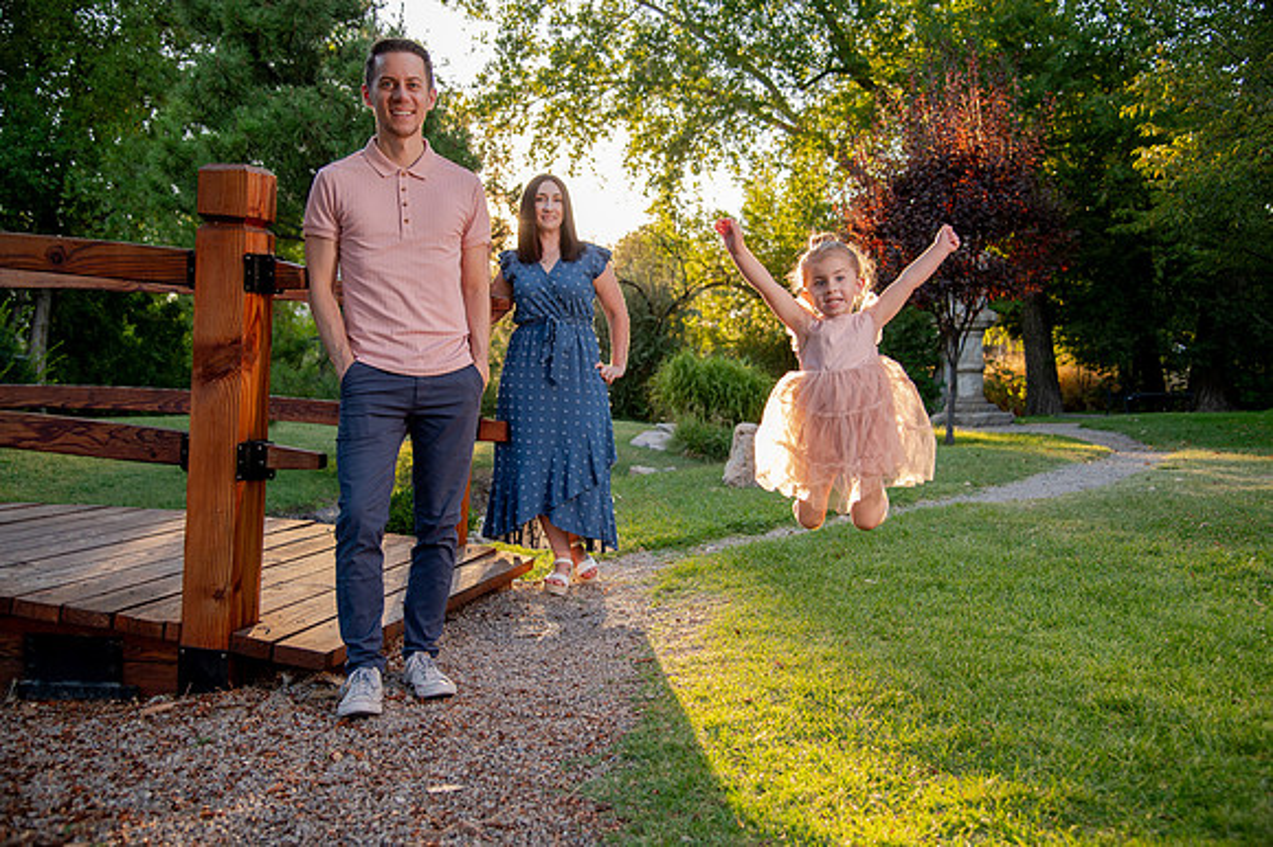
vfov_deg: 38.8
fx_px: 1202
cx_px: 636
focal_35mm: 34
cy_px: 424
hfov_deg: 55.8
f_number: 4
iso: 640
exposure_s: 1/400
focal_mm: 34
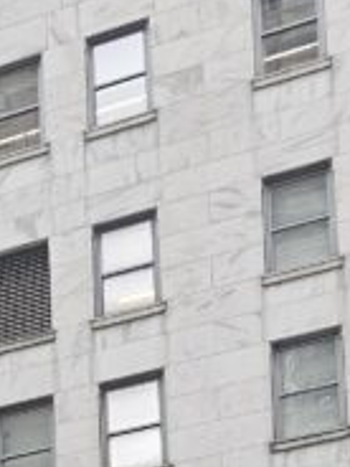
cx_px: -489
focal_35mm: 128
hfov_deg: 10.1
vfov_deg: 12.8
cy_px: 1025
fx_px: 1726
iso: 100
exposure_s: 1/207
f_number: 1.7
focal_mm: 6.3
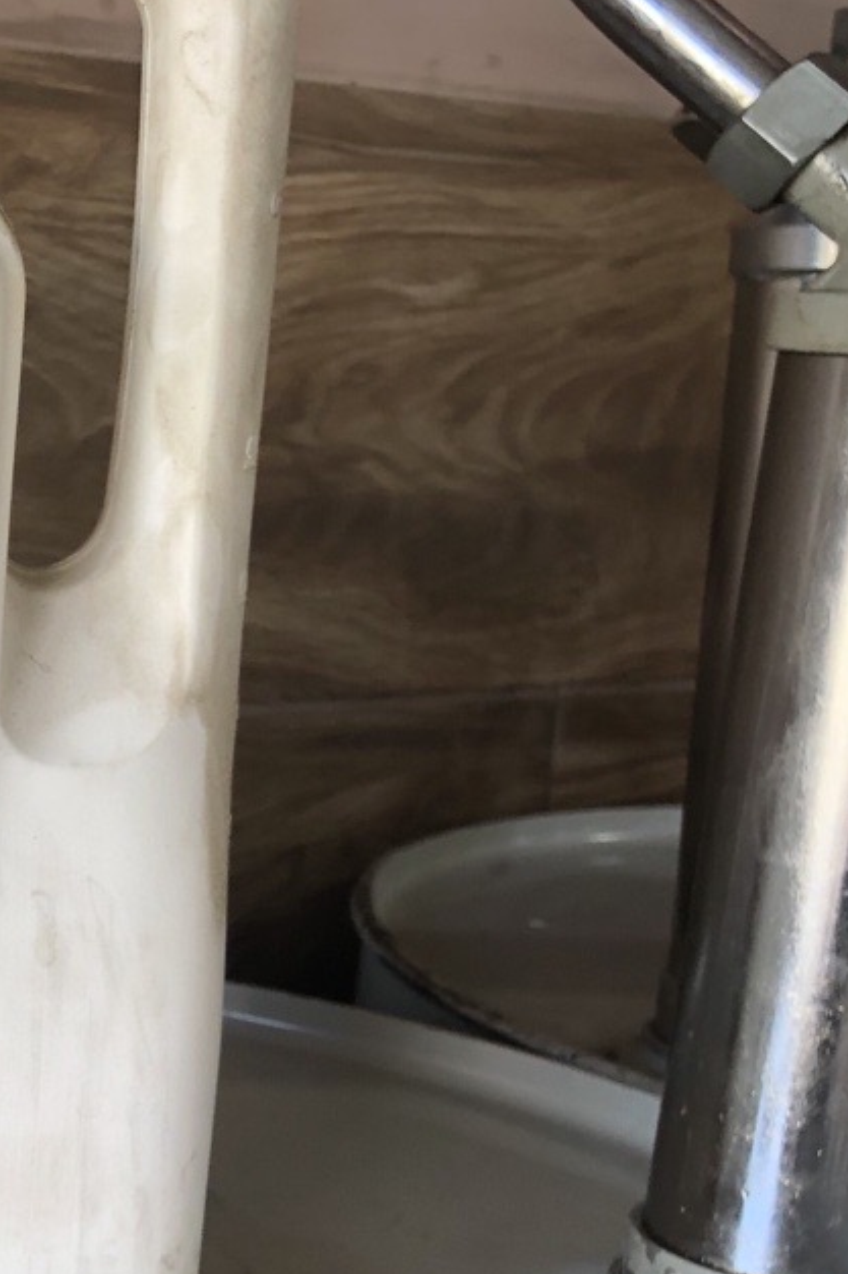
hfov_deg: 17.7
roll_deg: -2.2
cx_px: -508
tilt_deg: -12.6
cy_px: 869
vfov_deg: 29.8
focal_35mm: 67
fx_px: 2368
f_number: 1.8
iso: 64
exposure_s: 1/120
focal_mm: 4
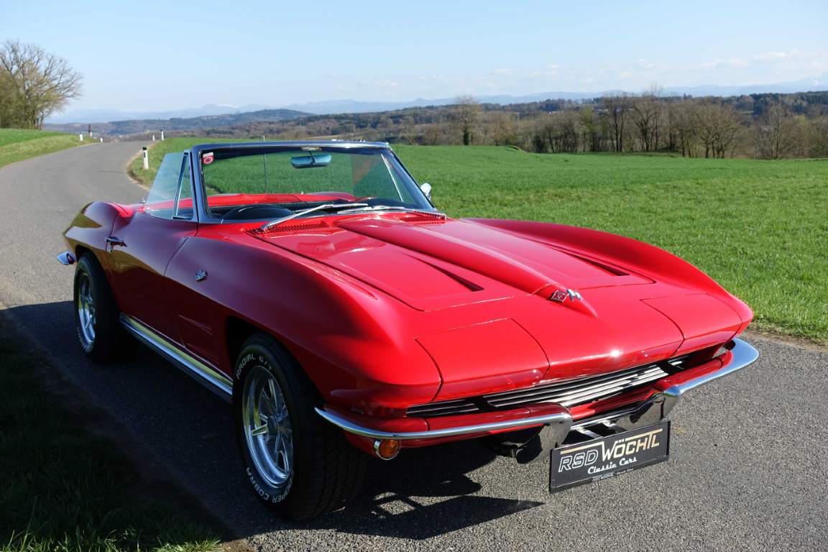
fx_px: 851
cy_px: 276
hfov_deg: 51.9
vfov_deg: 35.9
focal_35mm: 37
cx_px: 414
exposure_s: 1/640
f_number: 4
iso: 125
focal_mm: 13.72
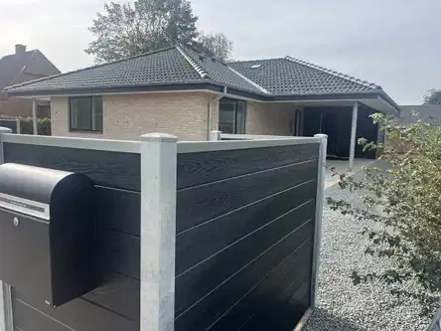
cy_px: 166
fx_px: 331
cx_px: 220
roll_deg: -2.6
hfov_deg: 67.3
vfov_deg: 53.1
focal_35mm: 26
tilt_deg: -6.8
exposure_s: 1/1695
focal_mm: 5.1
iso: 50
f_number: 1.6
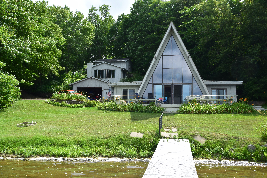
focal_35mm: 30
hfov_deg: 61.9
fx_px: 222
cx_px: 134
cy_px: 89
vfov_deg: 43.6
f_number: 11
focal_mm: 20
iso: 400
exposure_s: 1/400
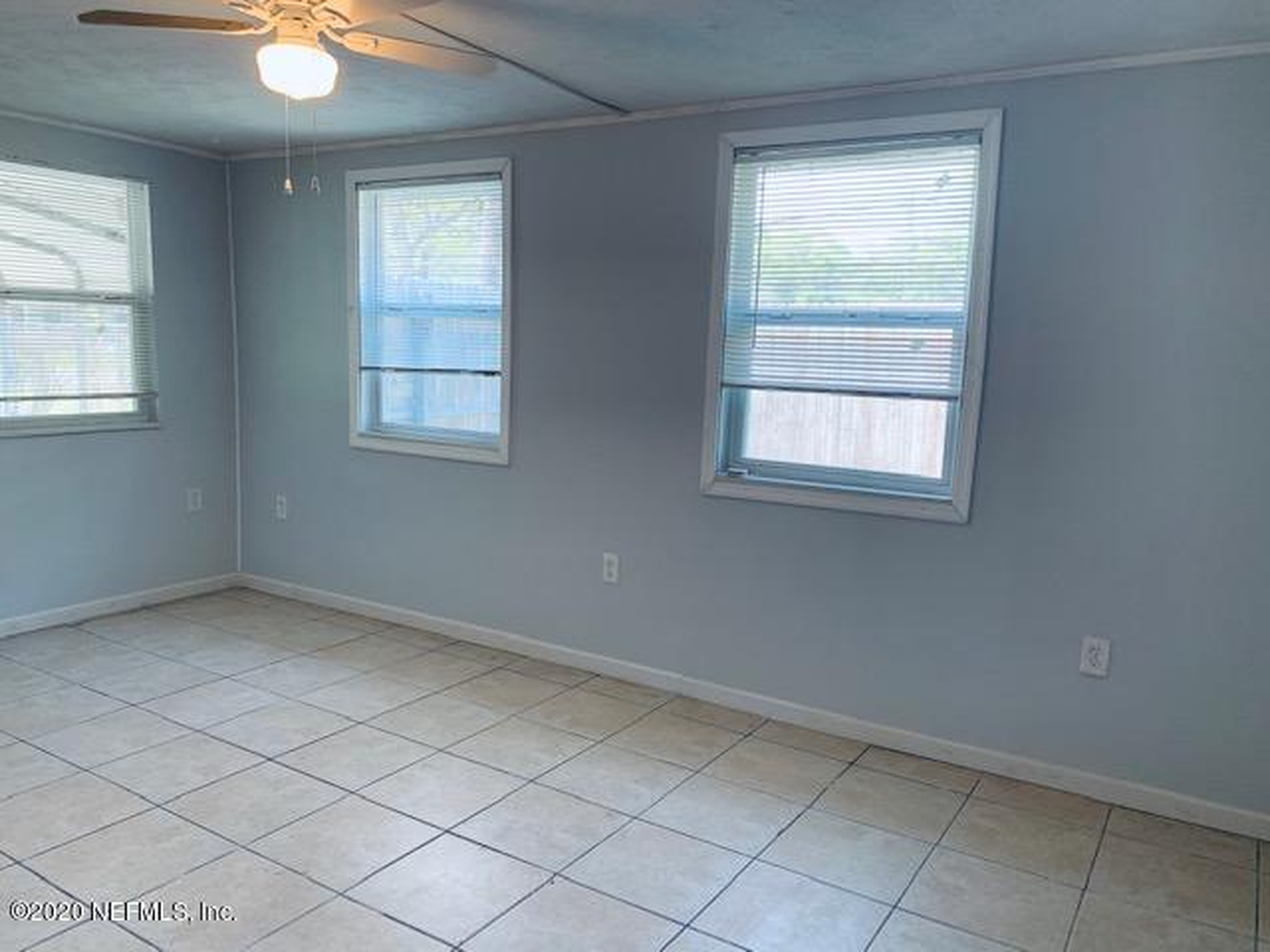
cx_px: 635
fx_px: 954
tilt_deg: -9.0
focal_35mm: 26
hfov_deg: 67.3
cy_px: 476
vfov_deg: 53.1
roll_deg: -2.3
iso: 50
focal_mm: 4.25
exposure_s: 1/60
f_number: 1.8
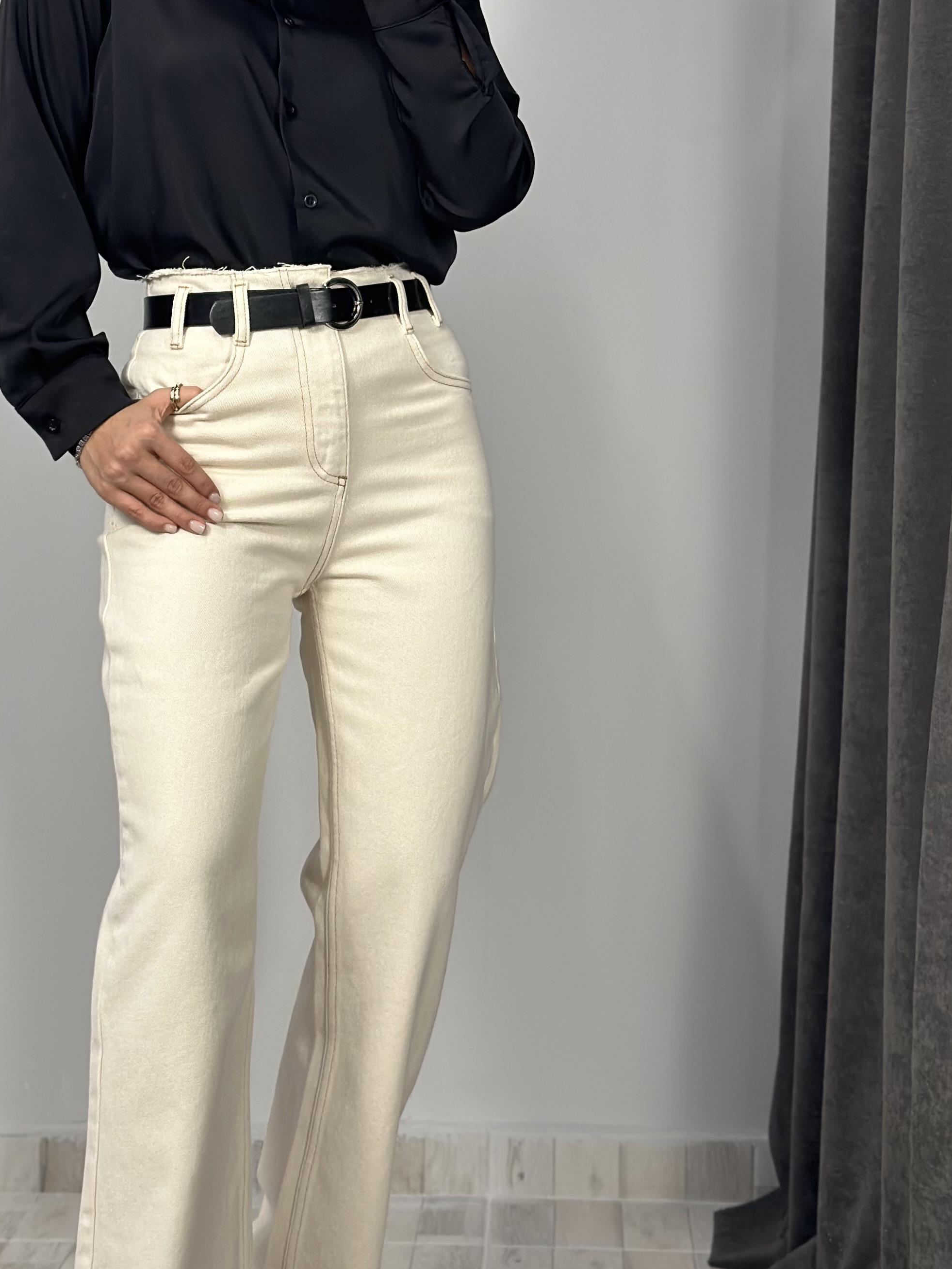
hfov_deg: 19.8
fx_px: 2713
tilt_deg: -30.8
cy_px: 526
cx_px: 326
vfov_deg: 26.3
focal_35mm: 74
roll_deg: -1.4
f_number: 1.78
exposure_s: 1/100
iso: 100
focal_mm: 6.86
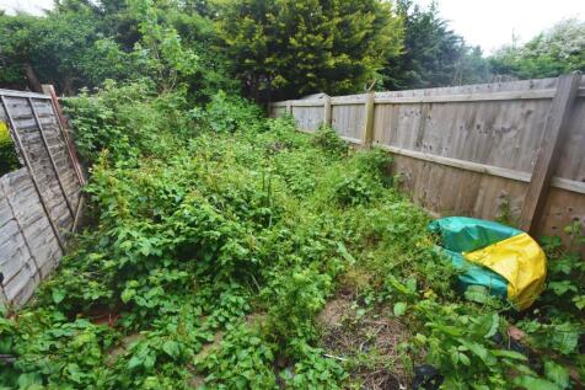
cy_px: 195
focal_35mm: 15
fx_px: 244
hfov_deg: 100.4
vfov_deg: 77.3
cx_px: 292
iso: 400
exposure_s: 1/160
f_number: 9
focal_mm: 10
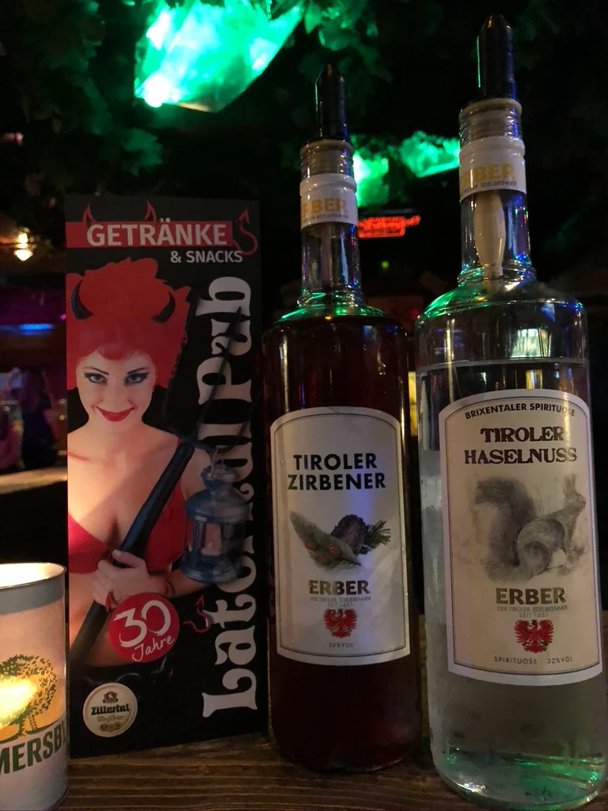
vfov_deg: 63.4
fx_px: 656
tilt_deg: +3.0
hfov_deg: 49.7
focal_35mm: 28
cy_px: 406
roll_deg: +1.4
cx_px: 304
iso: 250
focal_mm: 4
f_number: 1.8
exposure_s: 1/4
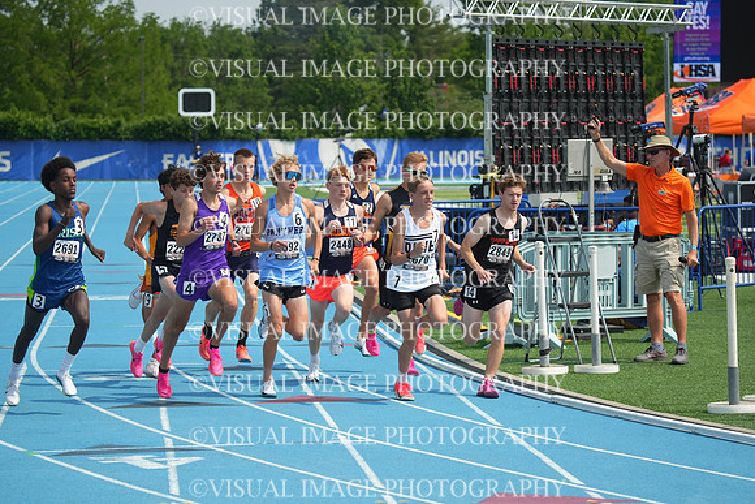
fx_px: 3566
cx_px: 378
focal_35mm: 170
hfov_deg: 12.1
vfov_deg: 8.1
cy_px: 252
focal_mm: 170
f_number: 5.6
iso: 500
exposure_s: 1/3200
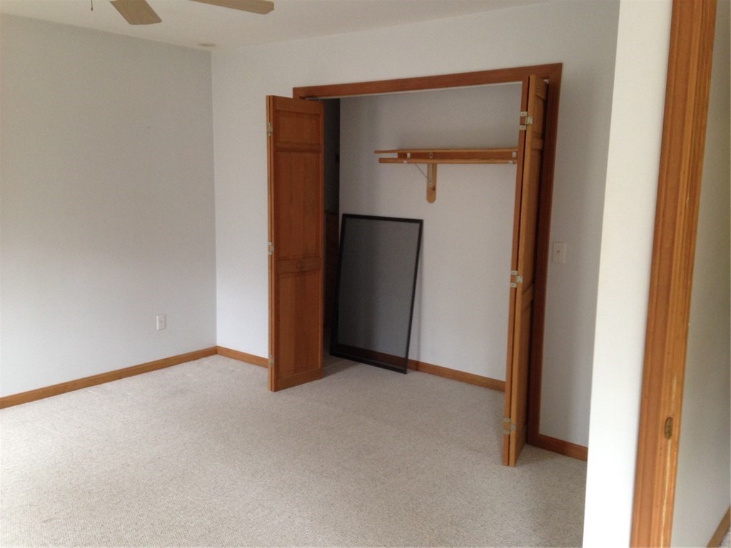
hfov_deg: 55.4
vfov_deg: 42.9
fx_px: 697
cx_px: 366
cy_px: 274
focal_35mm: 33
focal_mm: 4.12
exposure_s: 1/20
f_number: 2.4
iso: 125
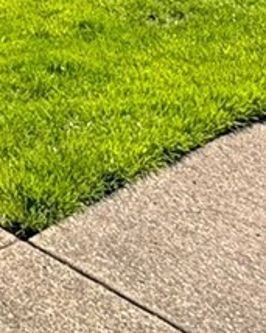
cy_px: -426
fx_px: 1004
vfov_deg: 14.1
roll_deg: +0.6
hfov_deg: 12.2
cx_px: -356
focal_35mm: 102
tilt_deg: +10.9
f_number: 2.2
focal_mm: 2.22
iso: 40
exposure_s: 1/295
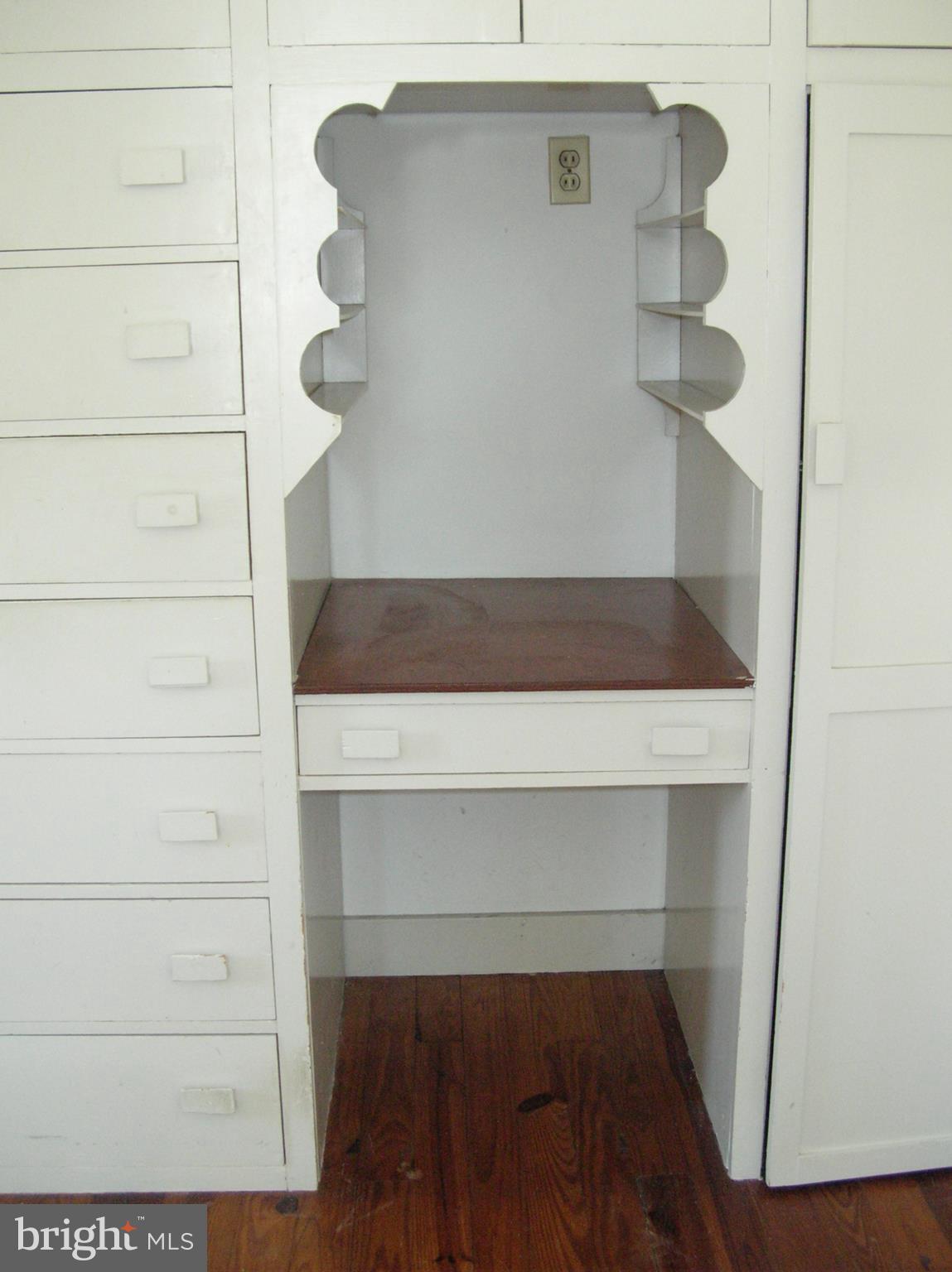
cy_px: 636
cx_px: 476
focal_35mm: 36
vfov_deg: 51.4
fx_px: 1322
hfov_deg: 39.6
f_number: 2.7
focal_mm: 6
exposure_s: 1/29.2
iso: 241
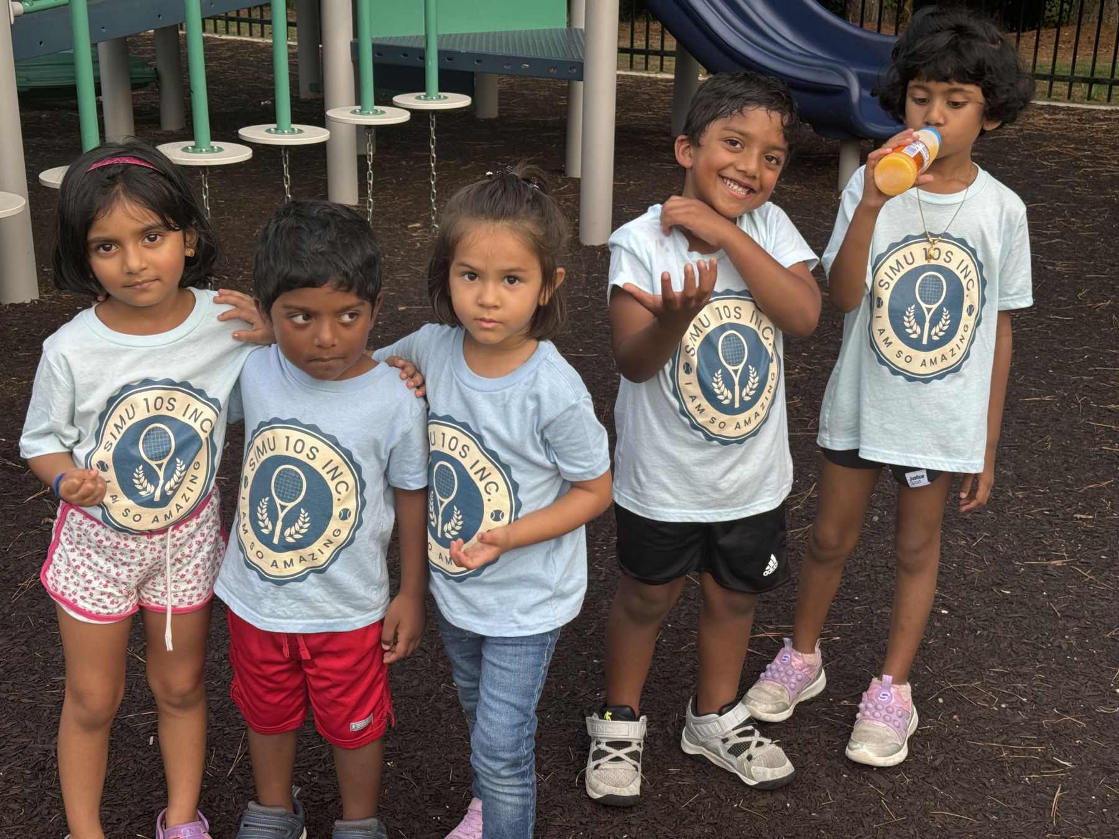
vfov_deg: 30.3
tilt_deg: -20.2
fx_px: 1552
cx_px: 560
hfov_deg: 39.7
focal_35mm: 48
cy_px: 420
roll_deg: -0.7
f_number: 1.78
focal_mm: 6.76
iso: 50
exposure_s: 1/121
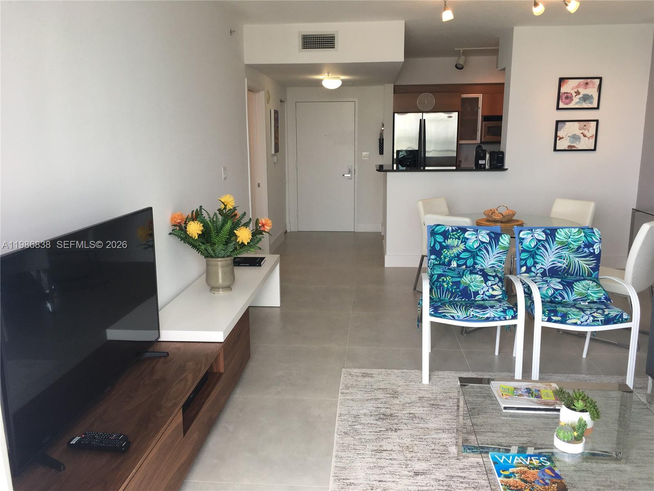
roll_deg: -0.8
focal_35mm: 29
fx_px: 548
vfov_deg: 48.2
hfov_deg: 61.7
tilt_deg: -11.3
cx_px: 327
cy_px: 246
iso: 32
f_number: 2.2
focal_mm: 4.15
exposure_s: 1/60
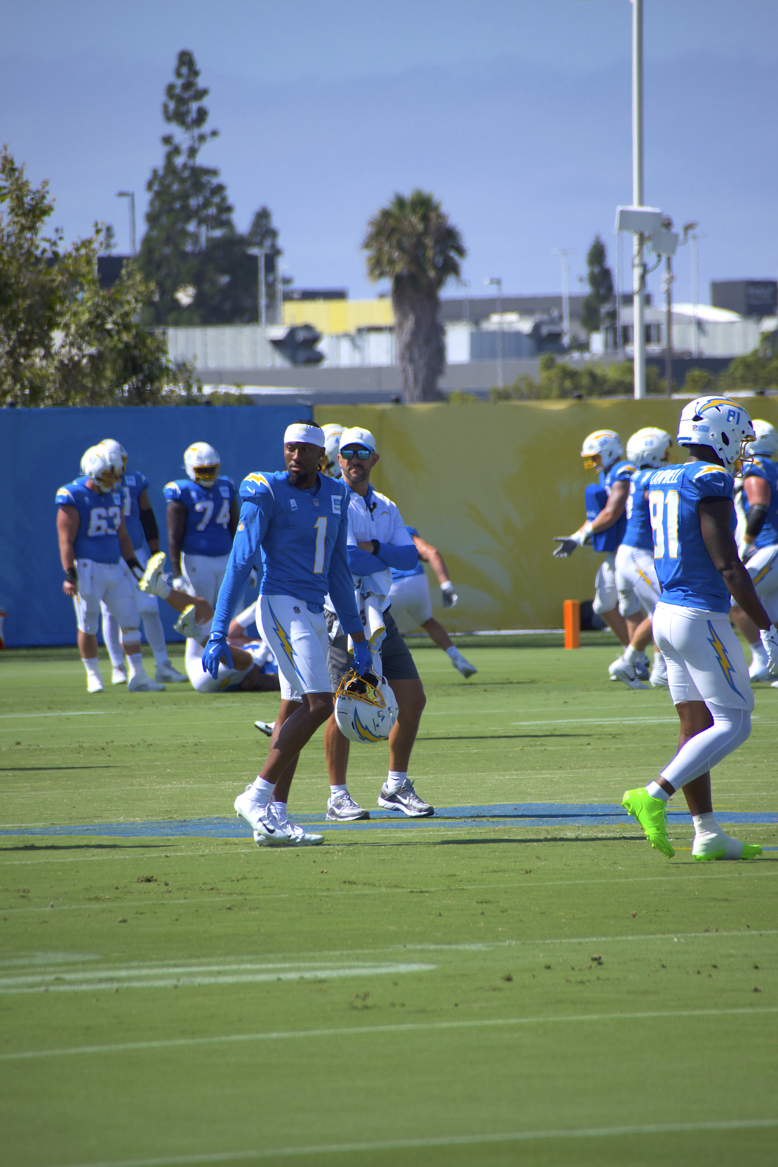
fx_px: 12155
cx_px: 389
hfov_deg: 3.7
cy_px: 584
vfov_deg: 5.5
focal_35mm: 375
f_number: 6.3
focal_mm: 250
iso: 250
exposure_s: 1/2000
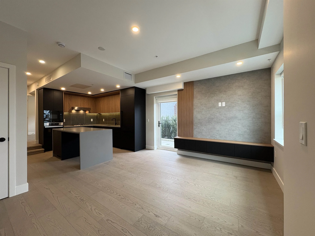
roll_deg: +0.5
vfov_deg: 85.7
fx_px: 127
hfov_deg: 102.1
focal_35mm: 14
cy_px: 118
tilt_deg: +0.4
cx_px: 158
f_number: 2.2
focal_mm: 2.22
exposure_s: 1/120
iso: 200
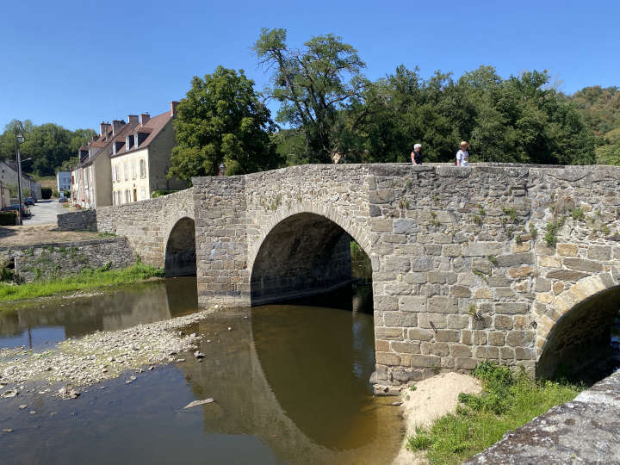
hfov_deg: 67.3
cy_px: 232
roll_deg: +2.2
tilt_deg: -4.5
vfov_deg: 53.1
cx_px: 310
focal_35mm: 26
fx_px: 466
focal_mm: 4.25
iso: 32
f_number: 1.8
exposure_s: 1/2028
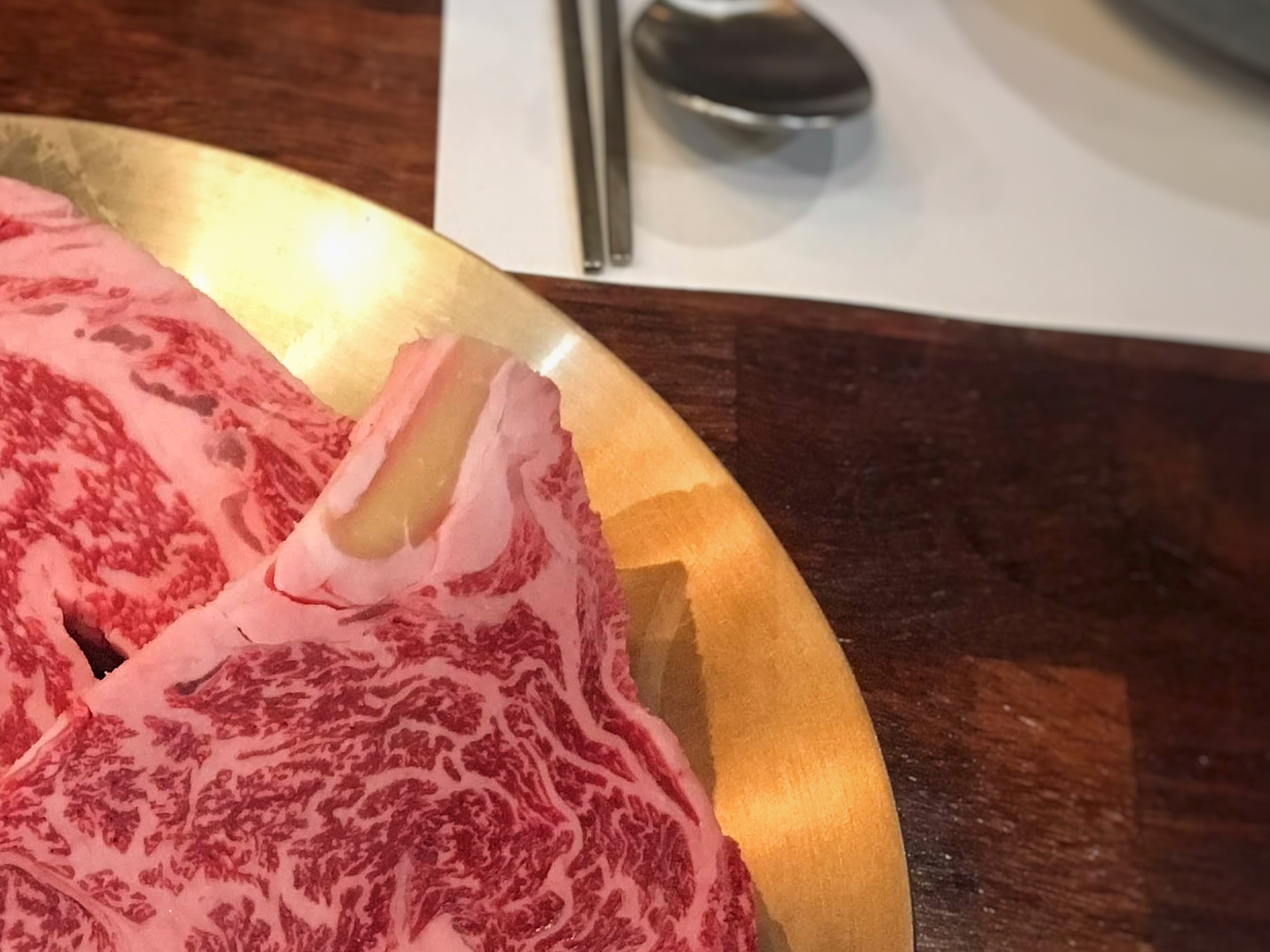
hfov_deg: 29.0
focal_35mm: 62
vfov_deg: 22.7
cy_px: 954
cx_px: -30
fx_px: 2274
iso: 200
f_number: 2.2
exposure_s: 1/15
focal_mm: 4.15
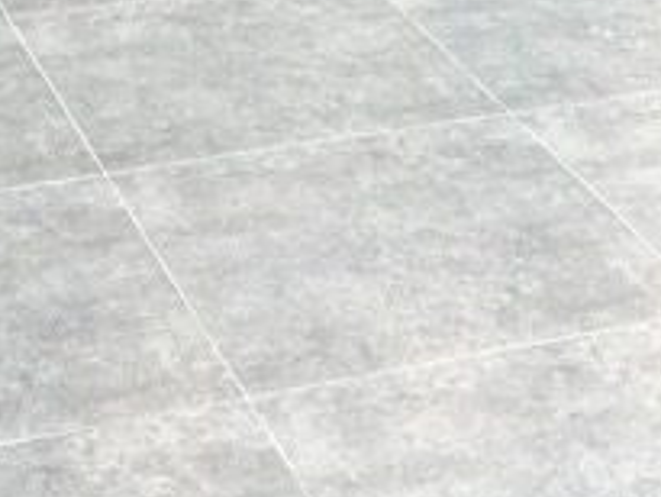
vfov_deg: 11.0
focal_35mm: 120
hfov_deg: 16.4
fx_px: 2293
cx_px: 455
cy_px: -568
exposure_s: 1/50
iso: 125
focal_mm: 6.86
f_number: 1.78
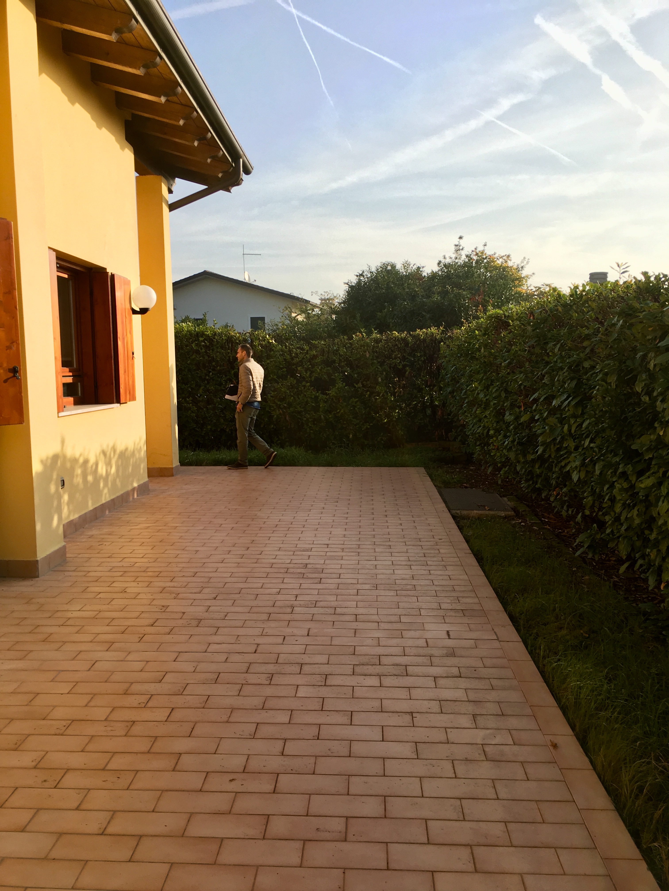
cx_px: 334
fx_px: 747
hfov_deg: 48.2
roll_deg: +1.1
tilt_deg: -6.4
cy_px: 446
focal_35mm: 29
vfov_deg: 61.7
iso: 25
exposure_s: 1/549
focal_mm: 4.15
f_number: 2.2
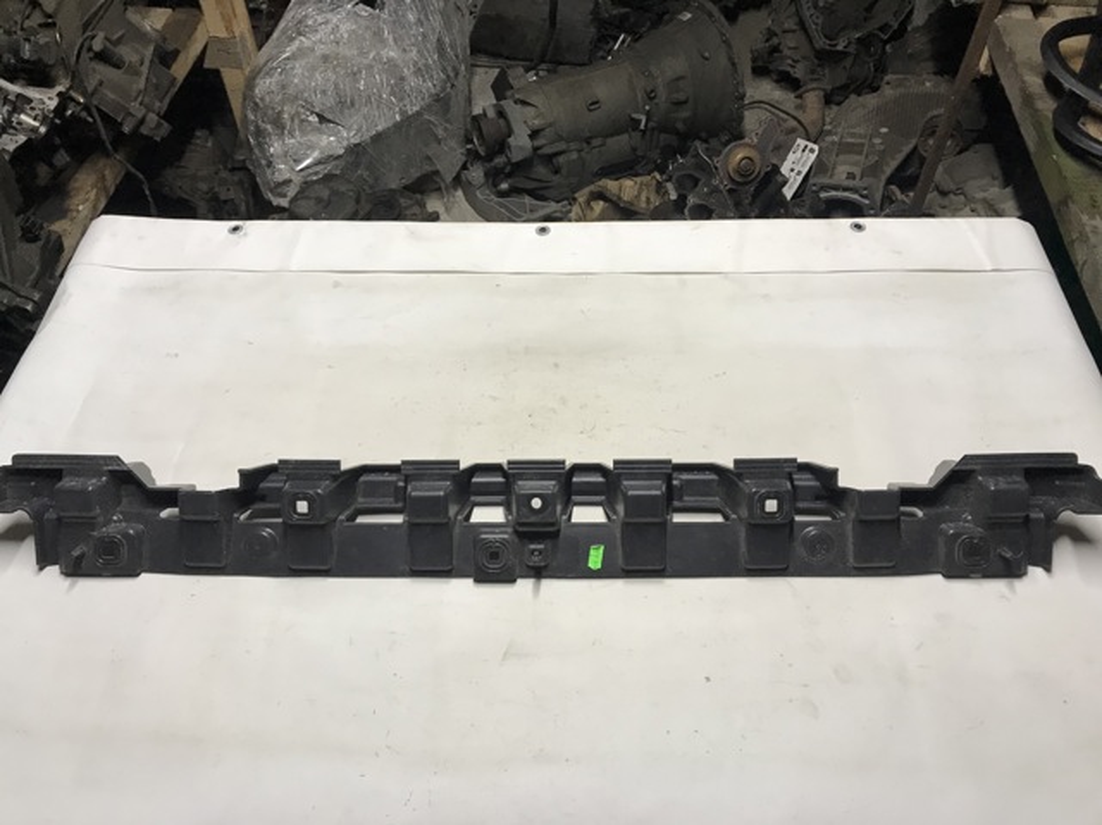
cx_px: 551
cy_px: 412
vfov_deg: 49.7
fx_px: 891
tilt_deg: -50.5
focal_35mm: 28
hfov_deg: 63.5
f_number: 1.8
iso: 25
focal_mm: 3.99
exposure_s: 1/33
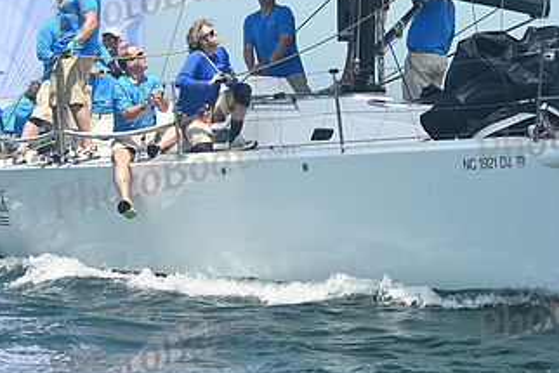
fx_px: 3417
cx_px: 387
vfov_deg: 6.2
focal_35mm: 220
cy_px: 60
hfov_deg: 9.3
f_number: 6.3
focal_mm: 122
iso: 320
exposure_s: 1/1000
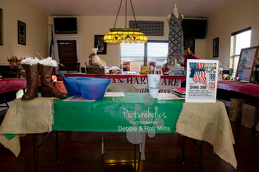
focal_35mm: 27
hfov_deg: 67.5
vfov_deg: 47.7
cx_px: 130
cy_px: 86
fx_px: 194
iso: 400
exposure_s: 1/60
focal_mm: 18
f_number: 5.6
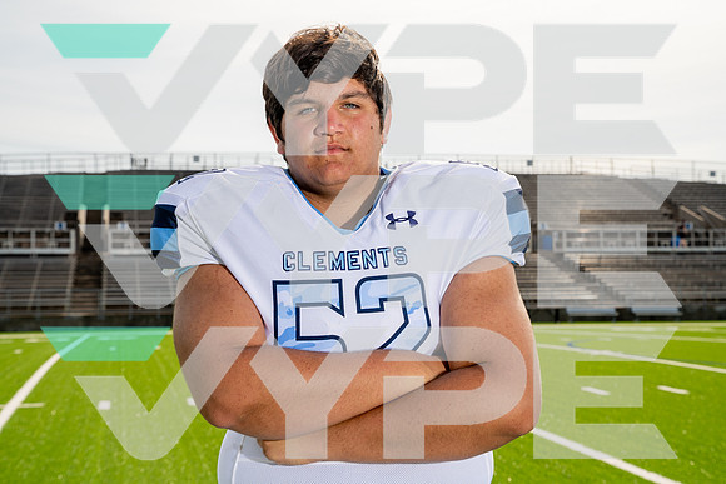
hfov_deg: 33.9
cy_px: 242
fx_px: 1190
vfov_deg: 23.0
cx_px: 363
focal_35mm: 59
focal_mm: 59
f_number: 8
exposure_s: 1/250
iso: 100
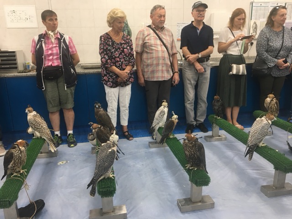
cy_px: 110
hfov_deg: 61.7
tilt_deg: -14.0
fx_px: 245
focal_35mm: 29
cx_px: 146
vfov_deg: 48.2
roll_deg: +0.9
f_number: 2.2
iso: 64
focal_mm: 4.15
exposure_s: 1/33
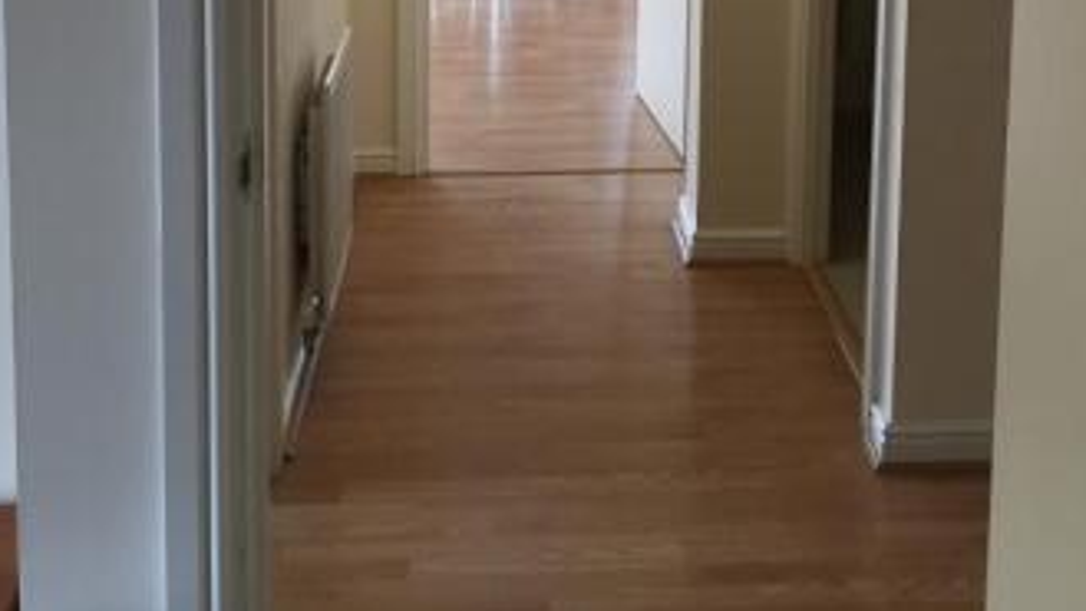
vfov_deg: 20.2
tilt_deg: -8.4
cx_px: 655
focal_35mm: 56
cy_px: -104
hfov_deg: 37.1
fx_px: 1612
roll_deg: -1.0
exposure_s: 1/33
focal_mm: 4.15
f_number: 2.2
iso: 50
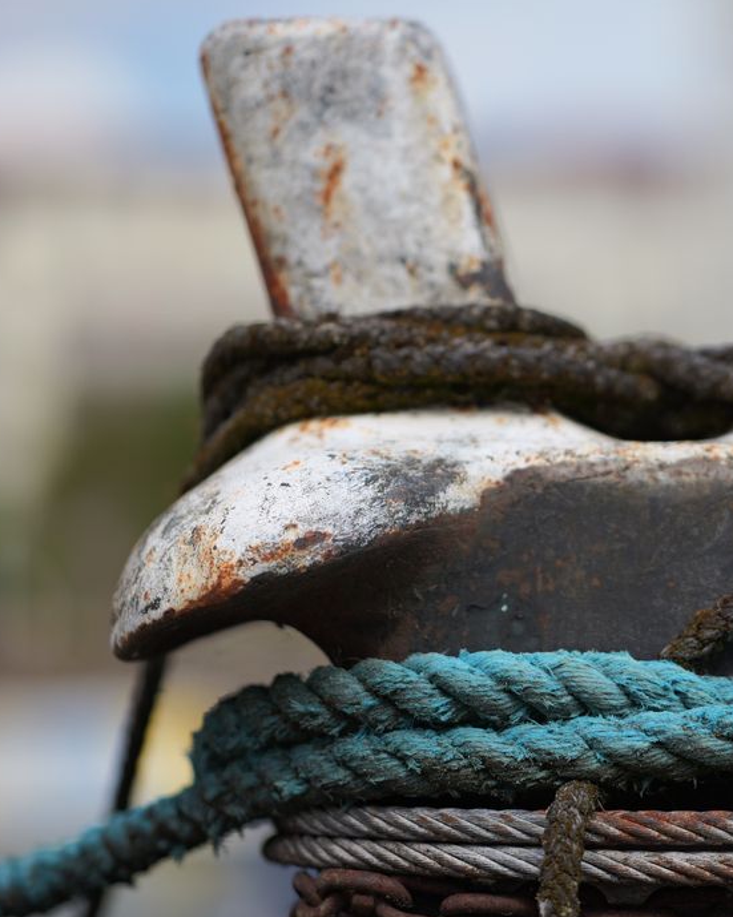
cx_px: 608
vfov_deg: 13.9
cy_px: 418
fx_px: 3770
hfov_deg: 11.1
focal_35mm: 139
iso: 100
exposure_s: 1/8000
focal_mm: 85
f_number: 1.2
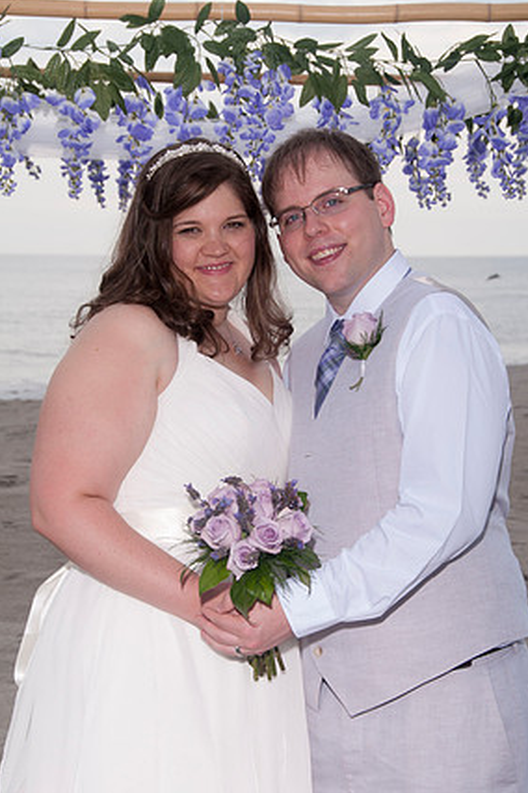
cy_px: 379
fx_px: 1917
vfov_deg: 23.4
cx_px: 272
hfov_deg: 15.7
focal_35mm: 87
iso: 100
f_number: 10
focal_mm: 55
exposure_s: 1/250
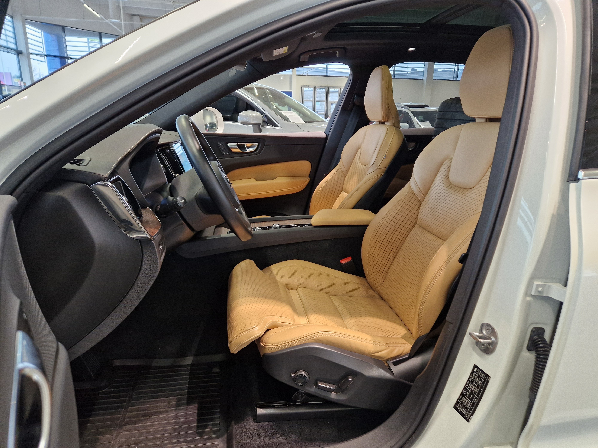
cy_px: 224
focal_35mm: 23
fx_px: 397
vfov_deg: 58.9
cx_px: 299
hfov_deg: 73.9
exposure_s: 1/180
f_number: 1.8
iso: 200
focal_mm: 5.4
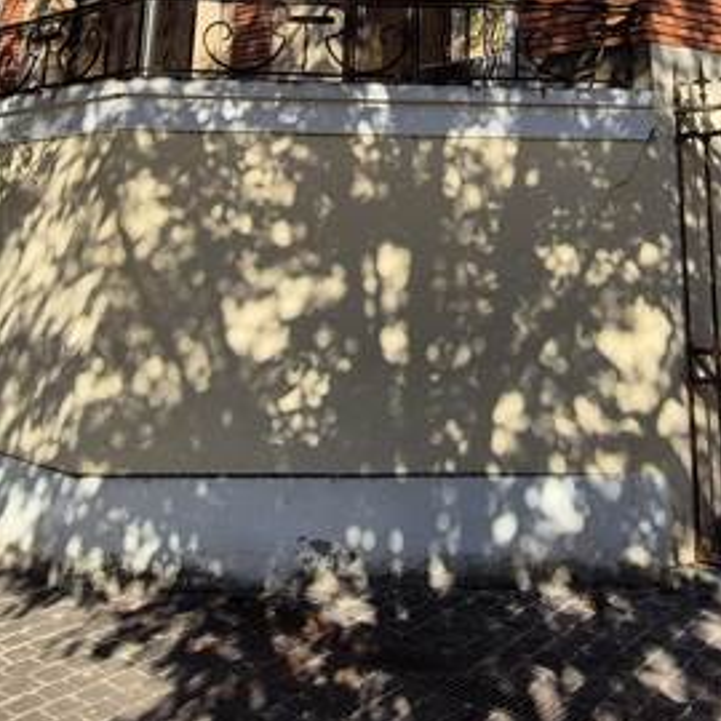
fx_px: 801
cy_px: 45
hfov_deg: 48.2
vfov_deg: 43.4
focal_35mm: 34
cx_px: 425
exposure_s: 1/2544
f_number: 2.2
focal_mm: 2.2
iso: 50
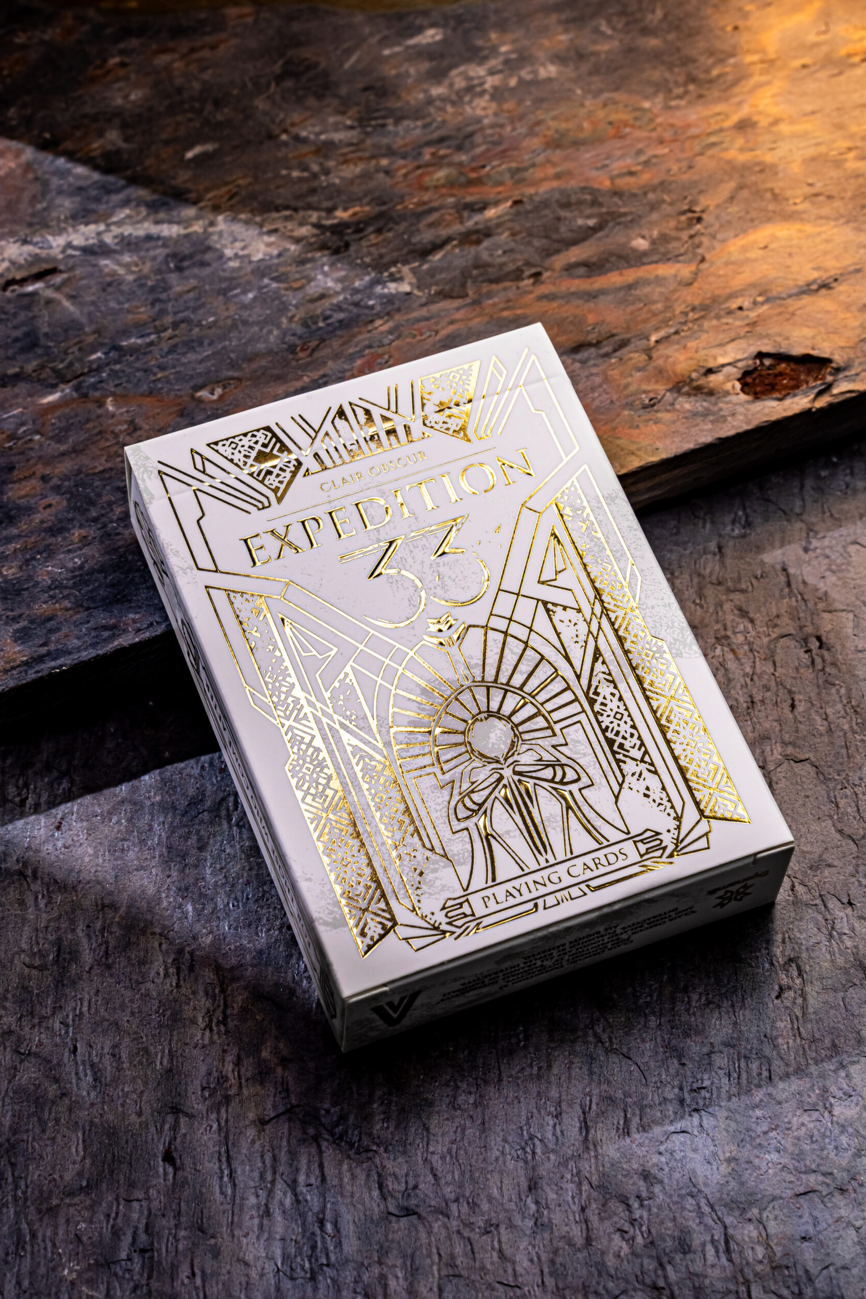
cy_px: 655
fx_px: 2742
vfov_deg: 26.7
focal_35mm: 76
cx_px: 429
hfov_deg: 17.9
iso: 320
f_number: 18
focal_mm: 75
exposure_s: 1/25
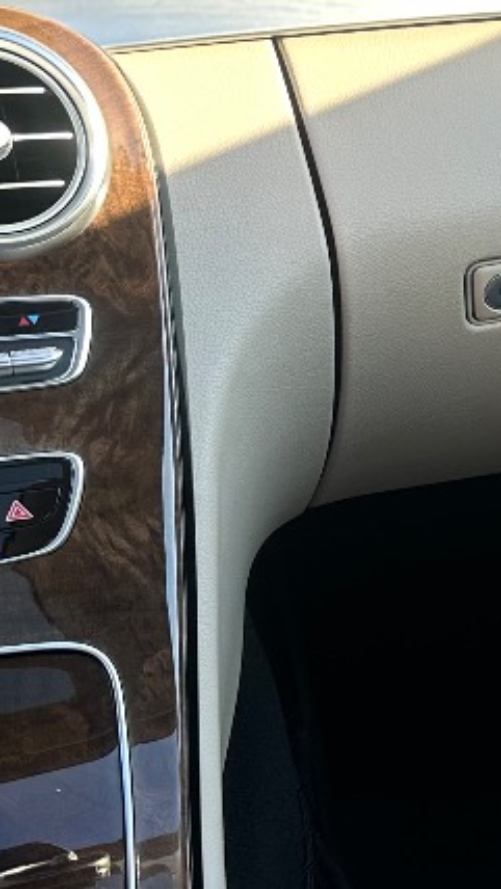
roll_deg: -3.8
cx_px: 1048
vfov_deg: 24.0
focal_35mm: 88
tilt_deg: -27.9
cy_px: 656
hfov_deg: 12.0
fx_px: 2077
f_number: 1.78
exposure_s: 1/126
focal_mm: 6.86
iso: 64
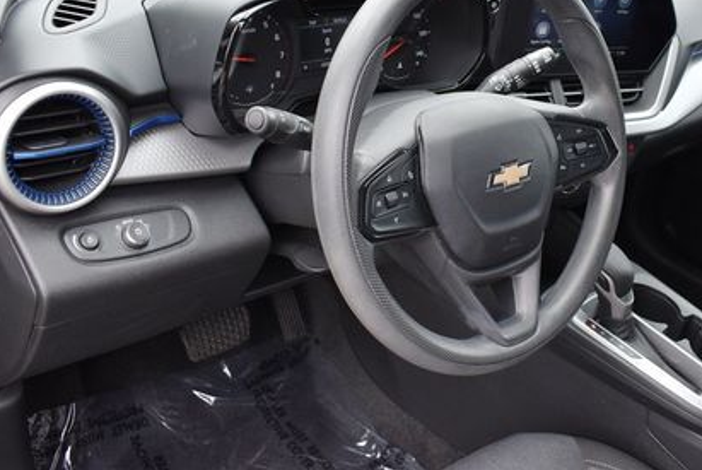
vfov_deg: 31.5
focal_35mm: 42
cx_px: 458
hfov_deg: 45.8
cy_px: 126
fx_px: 820
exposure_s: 1/250
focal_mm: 18
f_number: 5
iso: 400
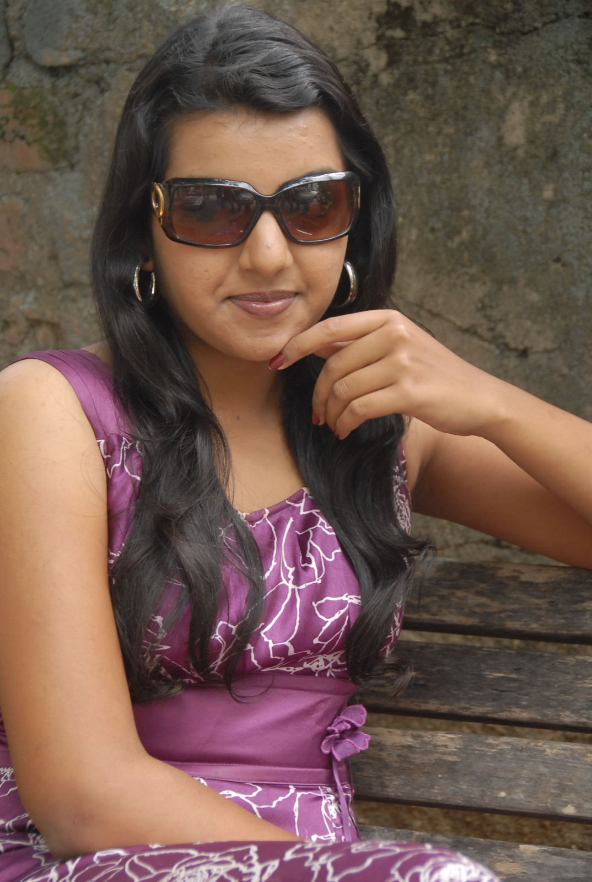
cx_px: 296
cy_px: 441
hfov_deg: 10.2
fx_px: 3314
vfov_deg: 15.2
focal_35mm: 135
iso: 400
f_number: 5.6
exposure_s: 1/80
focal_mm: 90
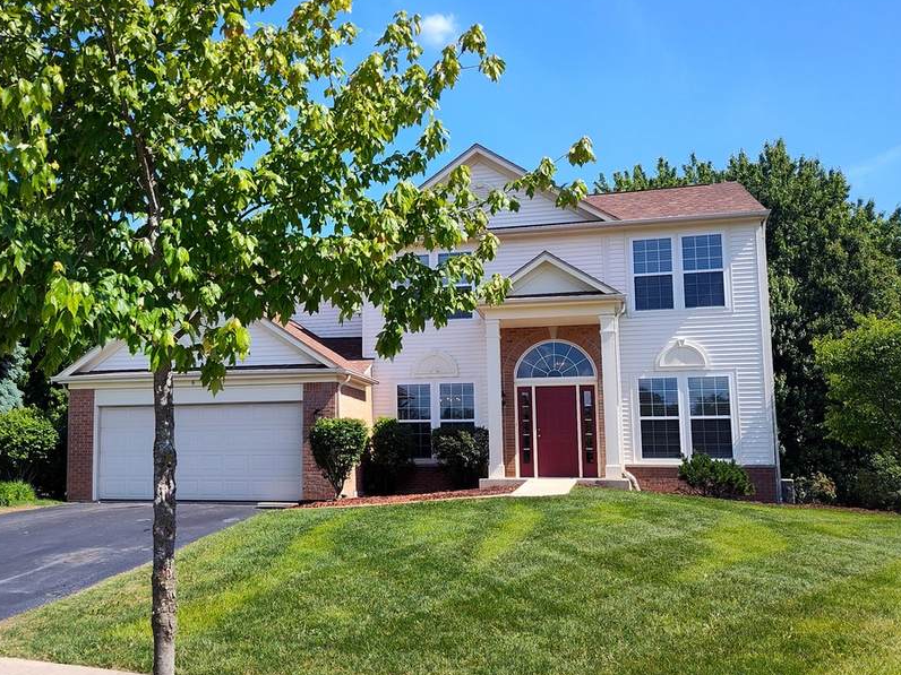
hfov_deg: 49.2
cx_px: 298
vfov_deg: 38.7
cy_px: 346
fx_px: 963
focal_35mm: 37
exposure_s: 1/1027
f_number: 1.8
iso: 100
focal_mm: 5.56
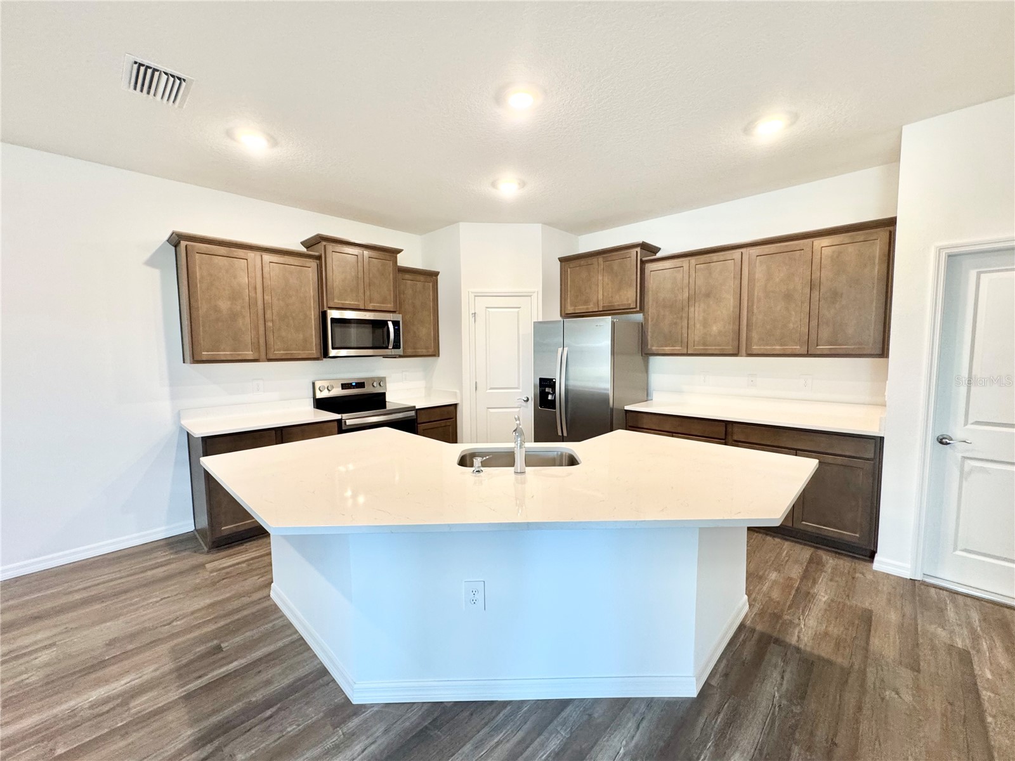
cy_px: 380
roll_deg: +1.1
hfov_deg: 102.1
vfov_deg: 85.7
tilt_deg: -4.7
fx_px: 411
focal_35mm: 14
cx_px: 508
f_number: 2.2
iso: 200
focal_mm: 2.22
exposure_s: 1/60
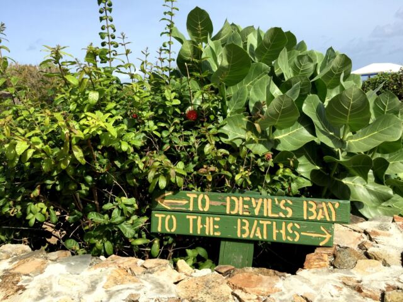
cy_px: 151
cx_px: 202
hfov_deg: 61.7
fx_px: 338
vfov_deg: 48.2
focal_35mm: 29
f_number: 2.2
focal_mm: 4.15
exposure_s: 1/1799
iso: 32
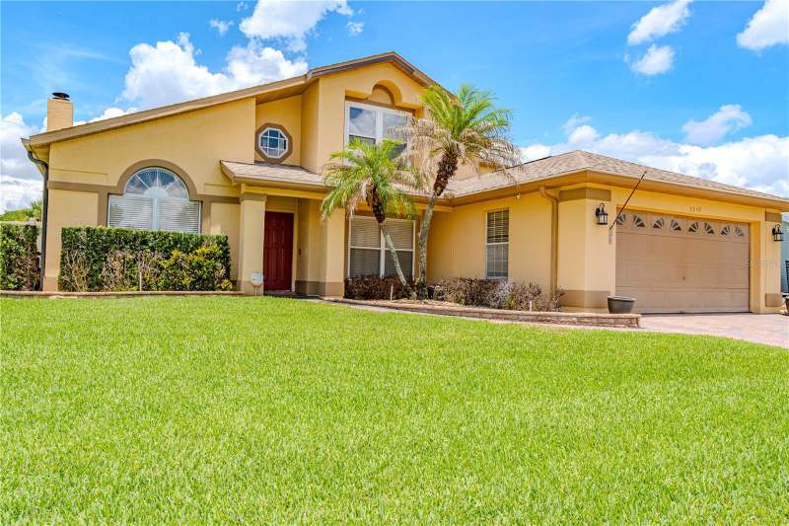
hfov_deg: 73.8
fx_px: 526
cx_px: 394
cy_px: 263
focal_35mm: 24
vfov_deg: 53.1
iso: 100
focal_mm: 16
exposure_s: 1/250
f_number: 8
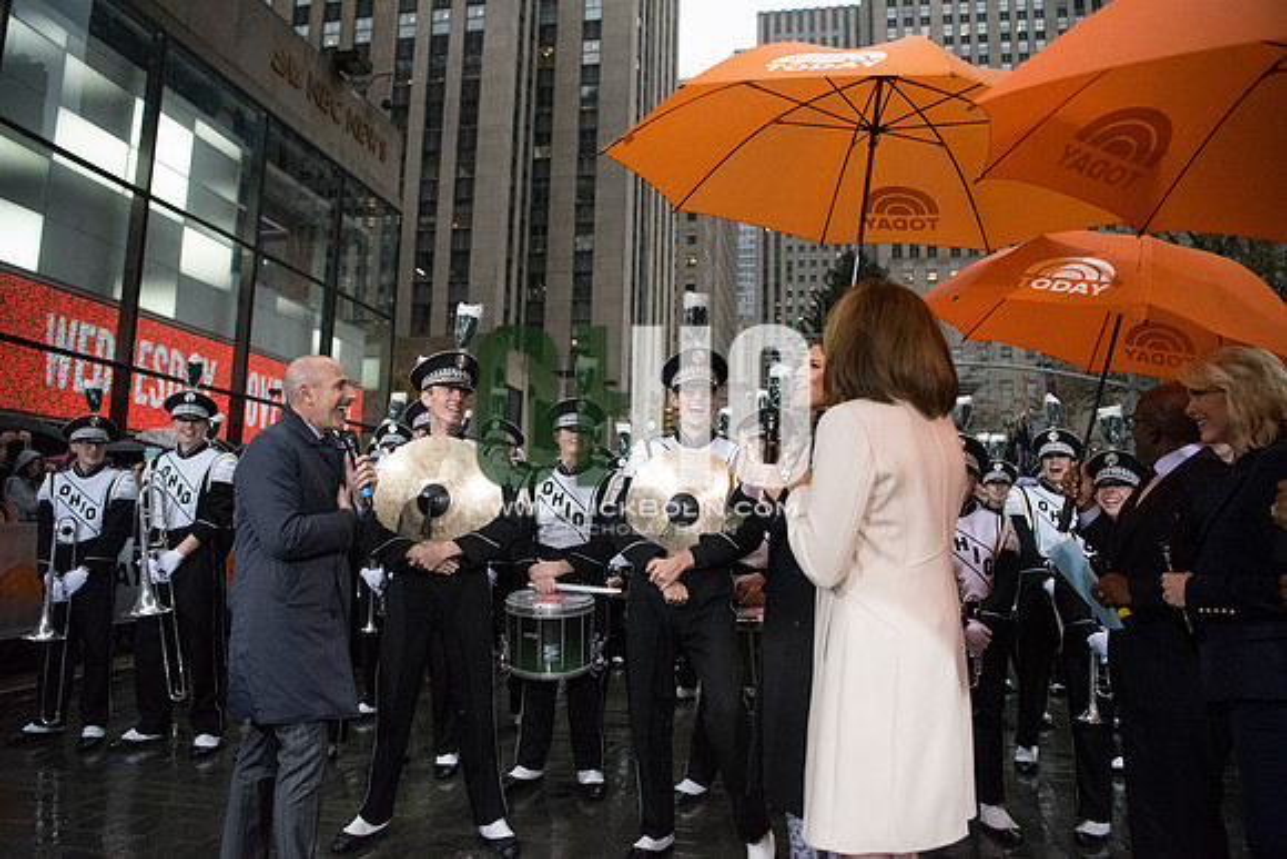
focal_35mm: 24
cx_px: 644
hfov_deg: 73.7
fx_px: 858
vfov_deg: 53.2
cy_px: 430
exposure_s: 1/4000
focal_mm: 24
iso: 10000
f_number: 2.8
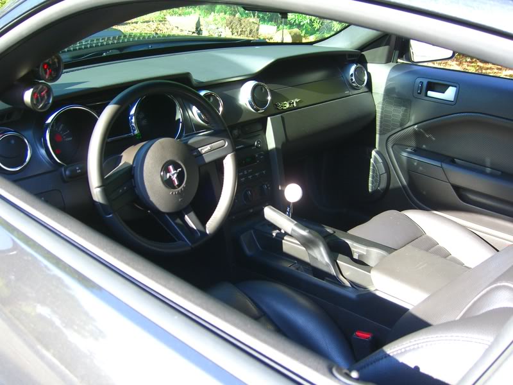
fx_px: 563
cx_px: 256
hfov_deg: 49.0
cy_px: 192
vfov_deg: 37.7
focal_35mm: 38
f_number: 2.8
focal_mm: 7.9
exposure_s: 1/125
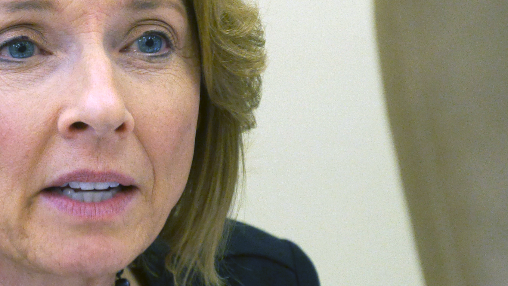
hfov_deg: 4.4
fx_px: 6546
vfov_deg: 2.5
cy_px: 143
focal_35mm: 486
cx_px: 158
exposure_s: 1/40
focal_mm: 115
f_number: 5.5
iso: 1600
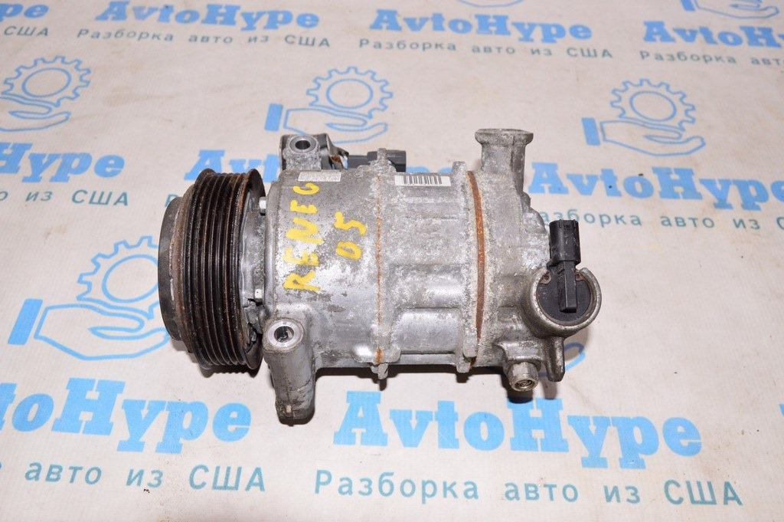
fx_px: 685
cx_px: 392
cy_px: 261
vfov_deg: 41.6
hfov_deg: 59.5
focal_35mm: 32
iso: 1600
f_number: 8
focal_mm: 21
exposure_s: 1/200
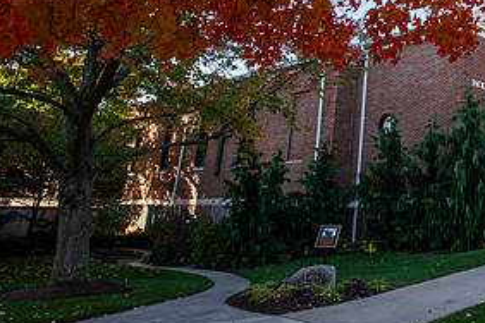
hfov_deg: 46.0
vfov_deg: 36.5
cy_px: 61
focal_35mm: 35
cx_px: 482
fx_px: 471
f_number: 9
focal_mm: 17
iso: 640
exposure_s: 1/250
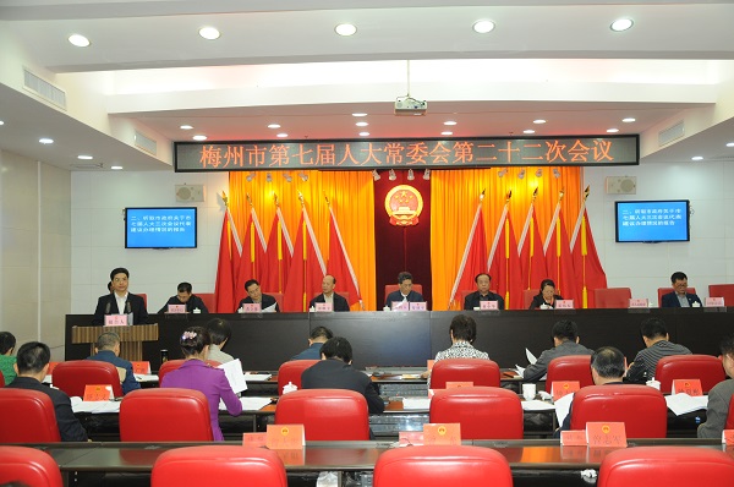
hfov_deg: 46.5
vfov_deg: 31.8
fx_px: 855
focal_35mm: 42
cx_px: 367
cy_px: 244
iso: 560
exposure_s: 1/60
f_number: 4
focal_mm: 28
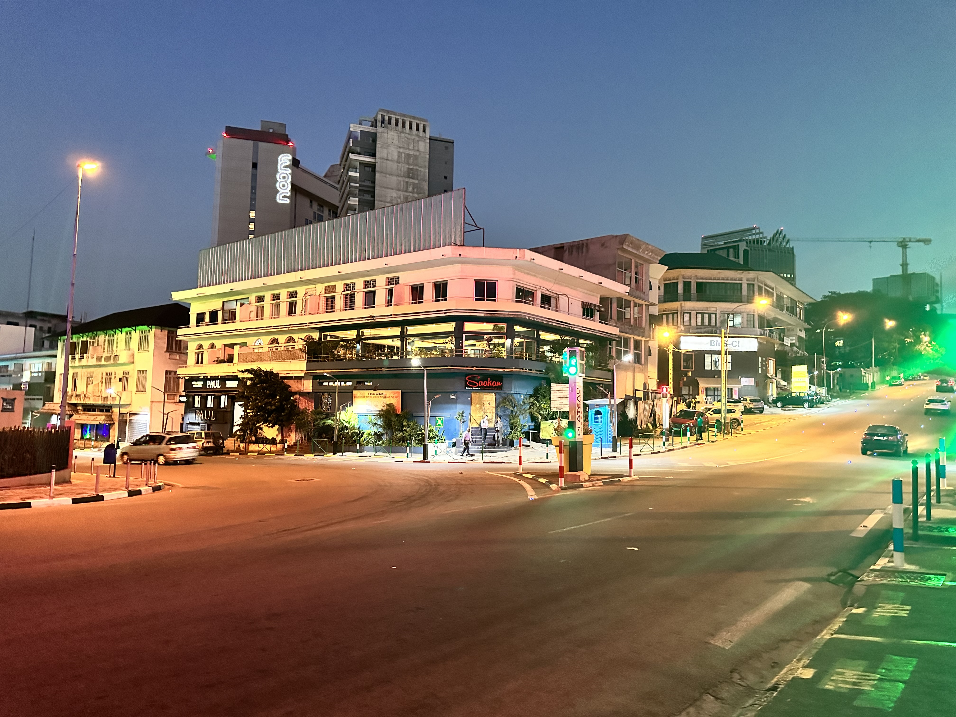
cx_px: 478
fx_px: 663
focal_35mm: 24
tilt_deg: +4.0
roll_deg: -1.6
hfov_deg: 71.6
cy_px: 358
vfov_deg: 56.8
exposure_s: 1/33
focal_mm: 6.86
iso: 1000
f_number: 1.78
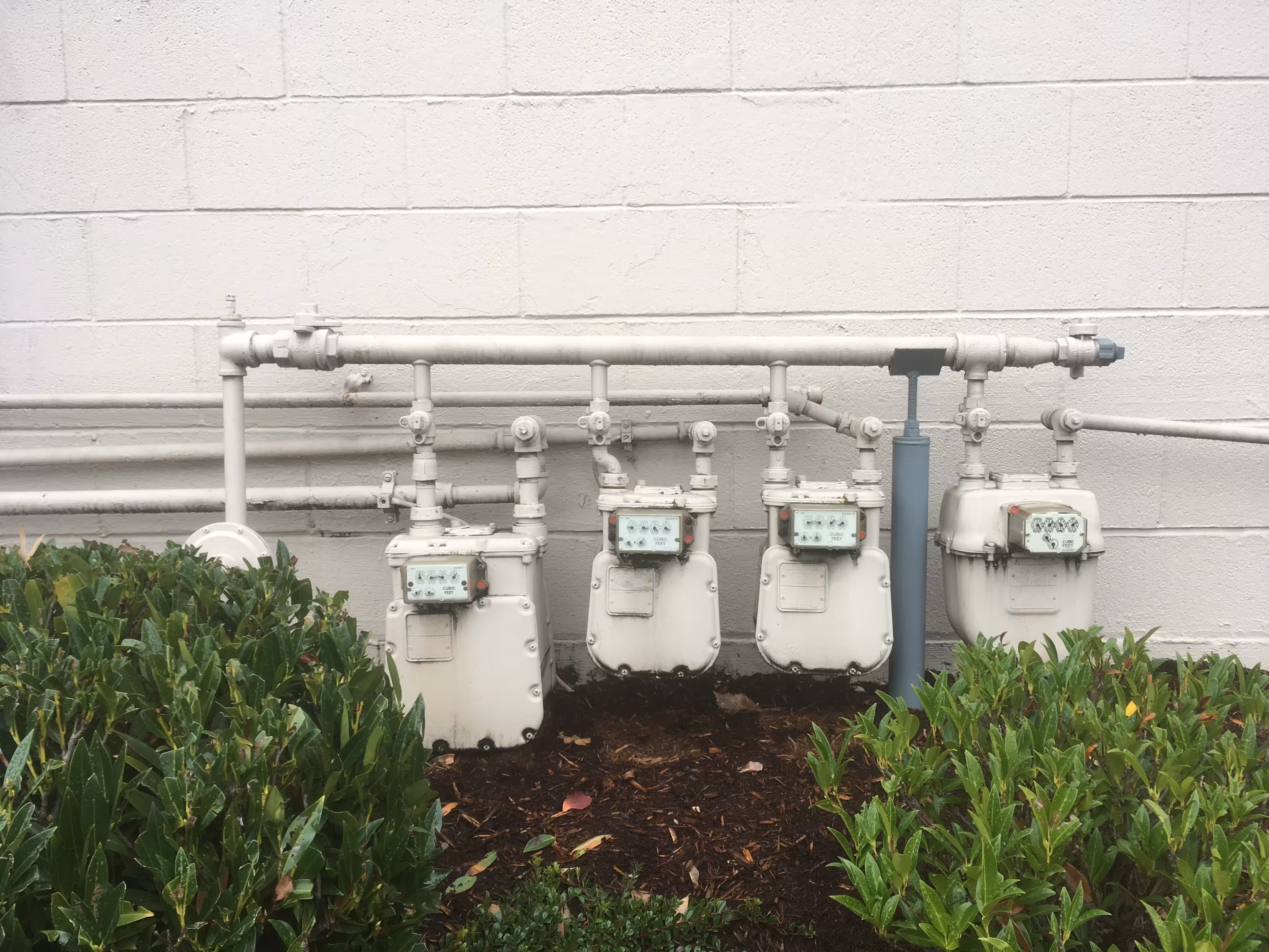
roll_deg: +0.8
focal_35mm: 29
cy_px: 476
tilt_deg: -8.9
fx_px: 1063
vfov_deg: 48.2
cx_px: 634
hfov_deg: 61.7
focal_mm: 4.15
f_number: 2.2
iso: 25
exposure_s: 1/60
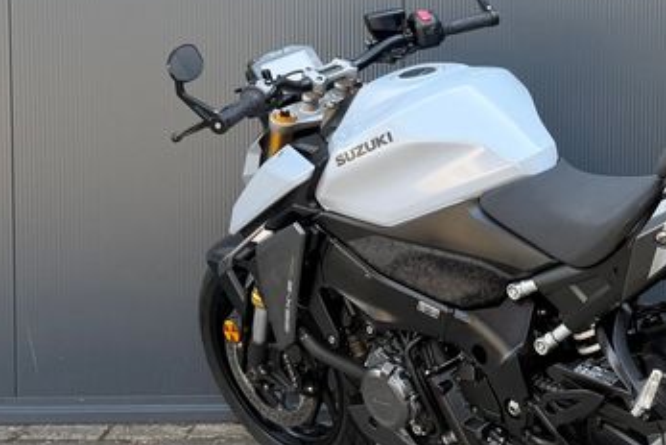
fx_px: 852
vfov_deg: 29.3
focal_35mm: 46
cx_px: 560
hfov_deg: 40.4
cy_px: 249
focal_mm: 6.76
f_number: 1.78
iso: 80
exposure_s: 1/214
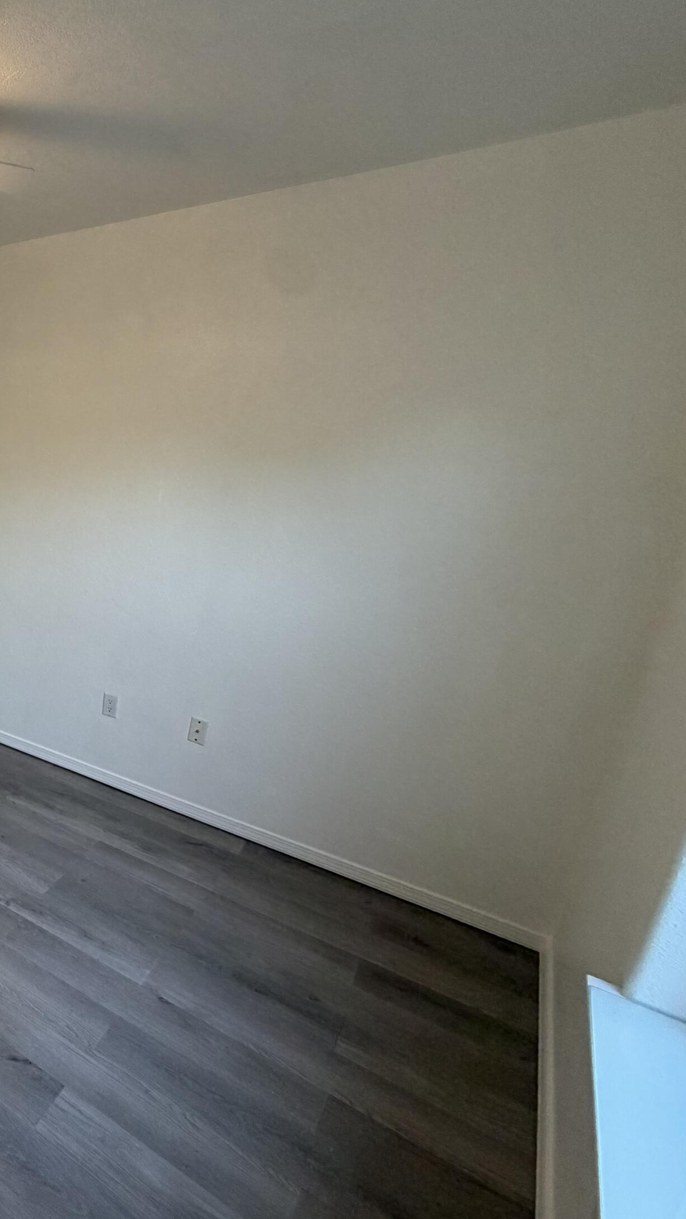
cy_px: 611
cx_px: -105
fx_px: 679
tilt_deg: -15.7
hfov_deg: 40.6
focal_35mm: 21
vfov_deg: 83.8
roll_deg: -0.8
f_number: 2.2
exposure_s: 1/60
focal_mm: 2.22
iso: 200
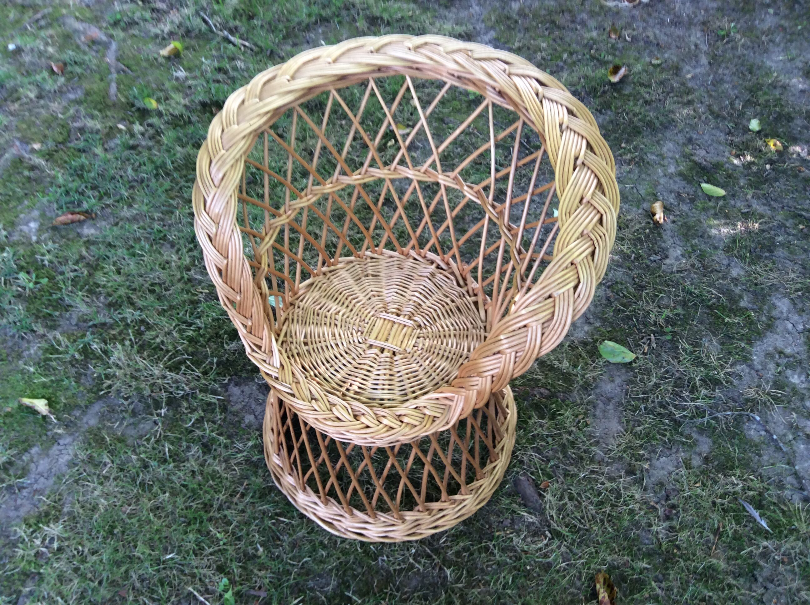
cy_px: 302
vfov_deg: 44.1
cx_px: 405
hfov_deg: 56.9
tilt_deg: -53.5
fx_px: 748
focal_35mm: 32
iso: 32
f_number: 2.4
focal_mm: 3.3
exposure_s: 1/33
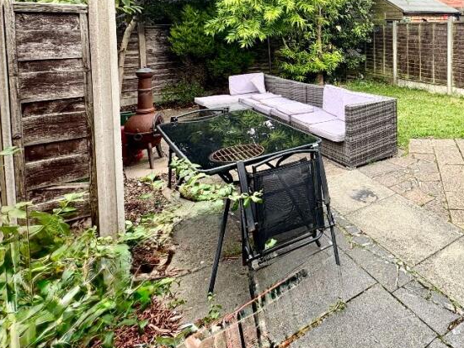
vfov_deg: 48.7
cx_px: 366
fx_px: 349
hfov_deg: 62.1
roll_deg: +0.4
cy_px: 49
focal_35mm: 26
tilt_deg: -3.2
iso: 64
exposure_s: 1/174
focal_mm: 2.22
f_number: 2.2
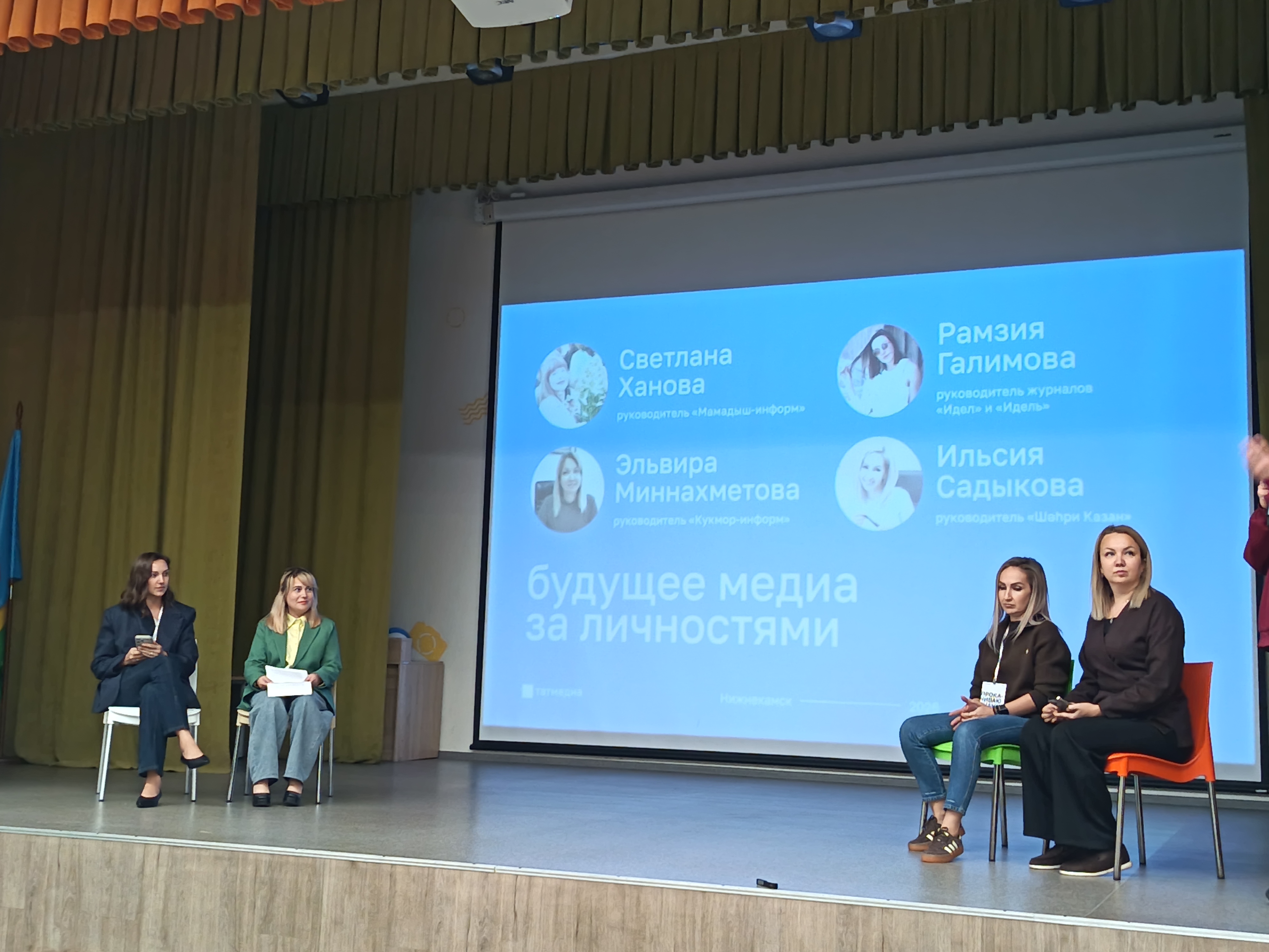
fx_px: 1576
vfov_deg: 33.6
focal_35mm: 43
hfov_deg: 43.9
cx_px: 634
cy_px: 476
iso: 1428
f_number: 1.75
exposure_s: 1/33.3
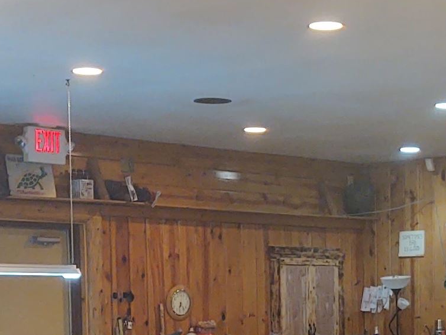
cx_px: 360
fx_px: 1418
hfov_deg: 17.7
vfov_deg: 13.1
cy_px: 400
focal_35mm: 110
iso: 194
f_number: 1.7
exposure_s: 1/40
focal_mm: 4.75
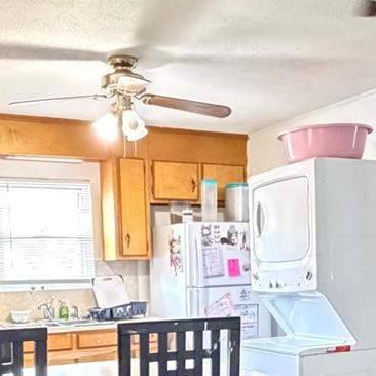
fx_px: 639
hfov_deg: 32.8
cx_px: 196
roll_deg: +1.6
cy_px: 332
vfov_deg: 31.4
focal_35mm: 52
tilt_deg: -7.0
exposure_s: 1/17
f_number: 2.2
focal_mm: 2.22
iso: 3200
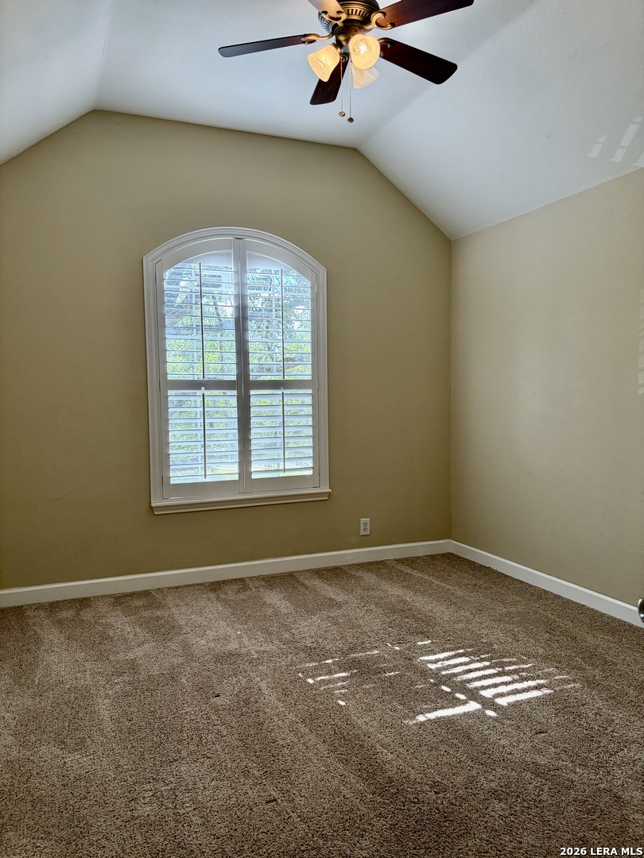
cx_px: 322
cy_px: 429
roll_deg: +1.3
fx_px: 645
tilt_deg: -2.6
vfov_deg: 67.3
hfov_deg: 53.1
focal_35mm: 26
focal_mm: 5.96
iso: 125
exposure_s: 1/240
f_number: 1.6
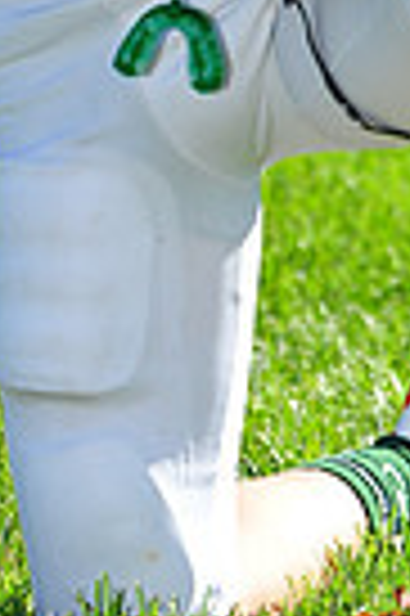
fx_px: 11936
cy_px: -355
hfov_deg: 2.0
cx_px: 284
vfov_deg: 3.0
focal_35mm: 697
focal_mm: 165
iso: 400
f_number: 4.5
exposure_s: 1/1600
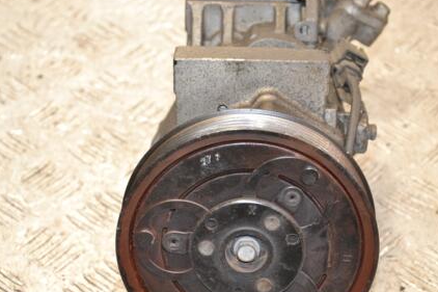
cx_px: 208
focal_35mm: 81
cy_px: 192
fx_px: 985
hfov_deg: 25.1
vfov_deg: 16.8
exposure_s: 1/60
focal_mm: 38
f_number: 5
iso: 800
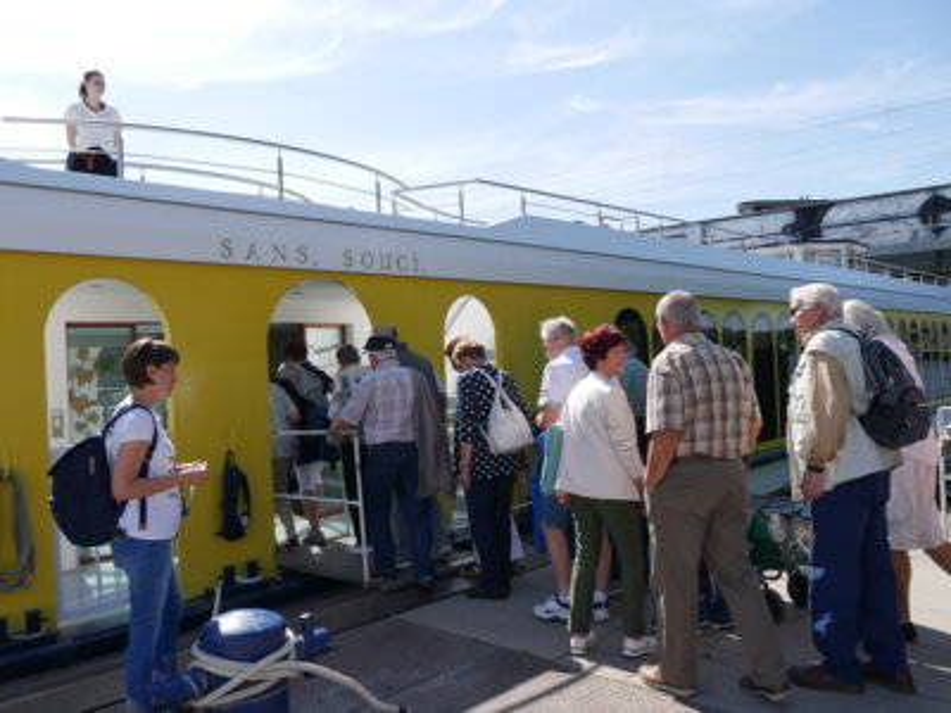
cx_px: 476
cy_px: 356
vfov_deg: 49.7
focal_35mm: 28
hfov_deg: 63.4
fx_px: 769
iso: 200
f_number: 7.1
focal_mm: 14
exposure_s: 1/400
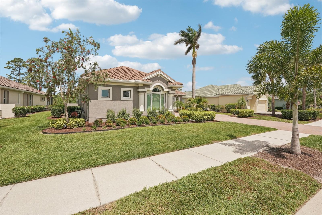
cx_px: 161
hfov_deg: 96.7
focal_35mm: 16
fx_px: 143
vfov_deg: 73.7
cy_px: 108
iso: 400
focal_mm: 16
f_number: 8
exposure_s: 1/1600
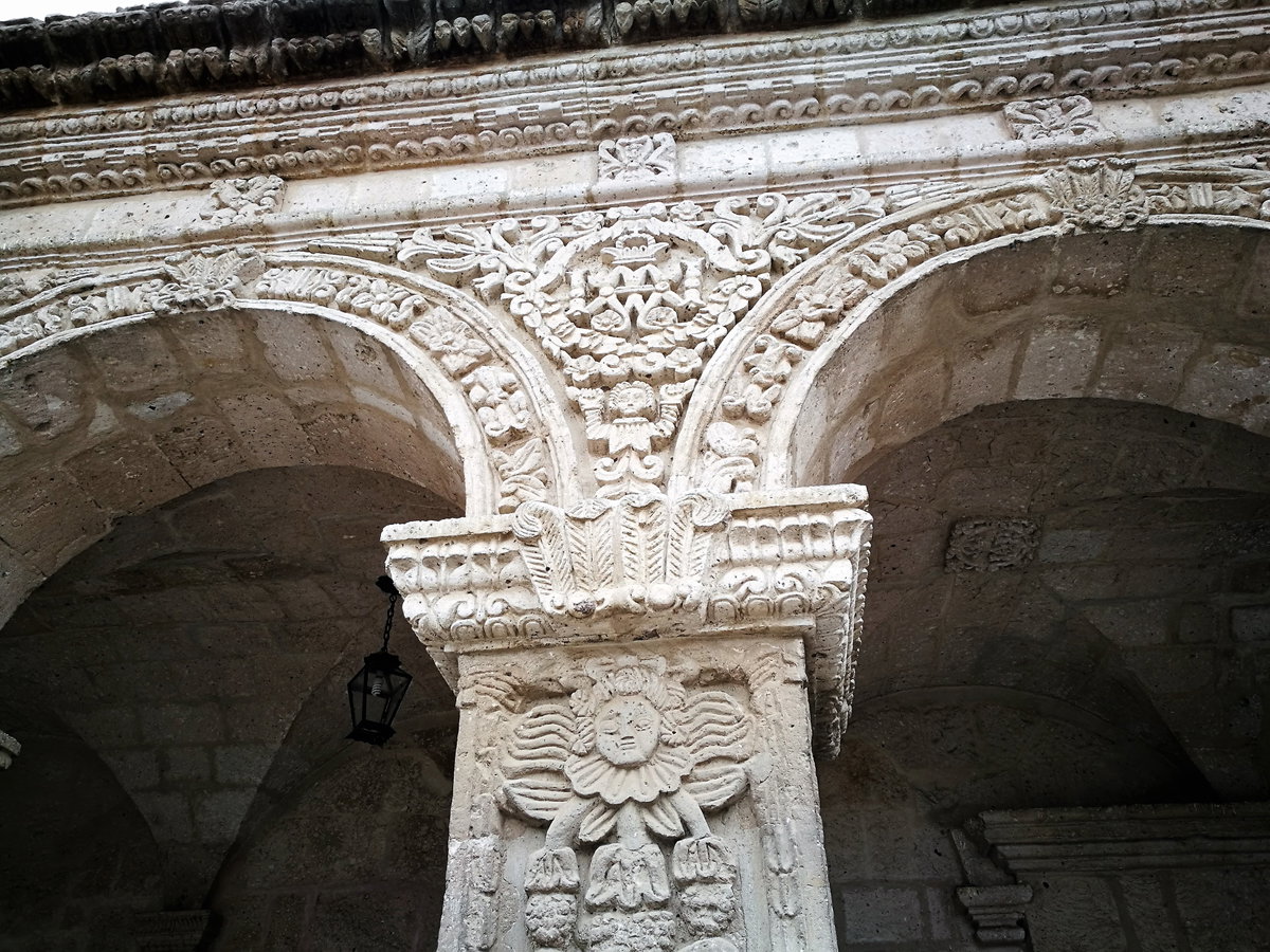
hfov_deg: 65.3
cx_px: 635
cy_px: 476
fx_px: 991
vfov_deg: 51.4
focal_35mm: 27
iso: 50
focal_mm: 4.5
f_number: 2.2
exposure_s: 1/161
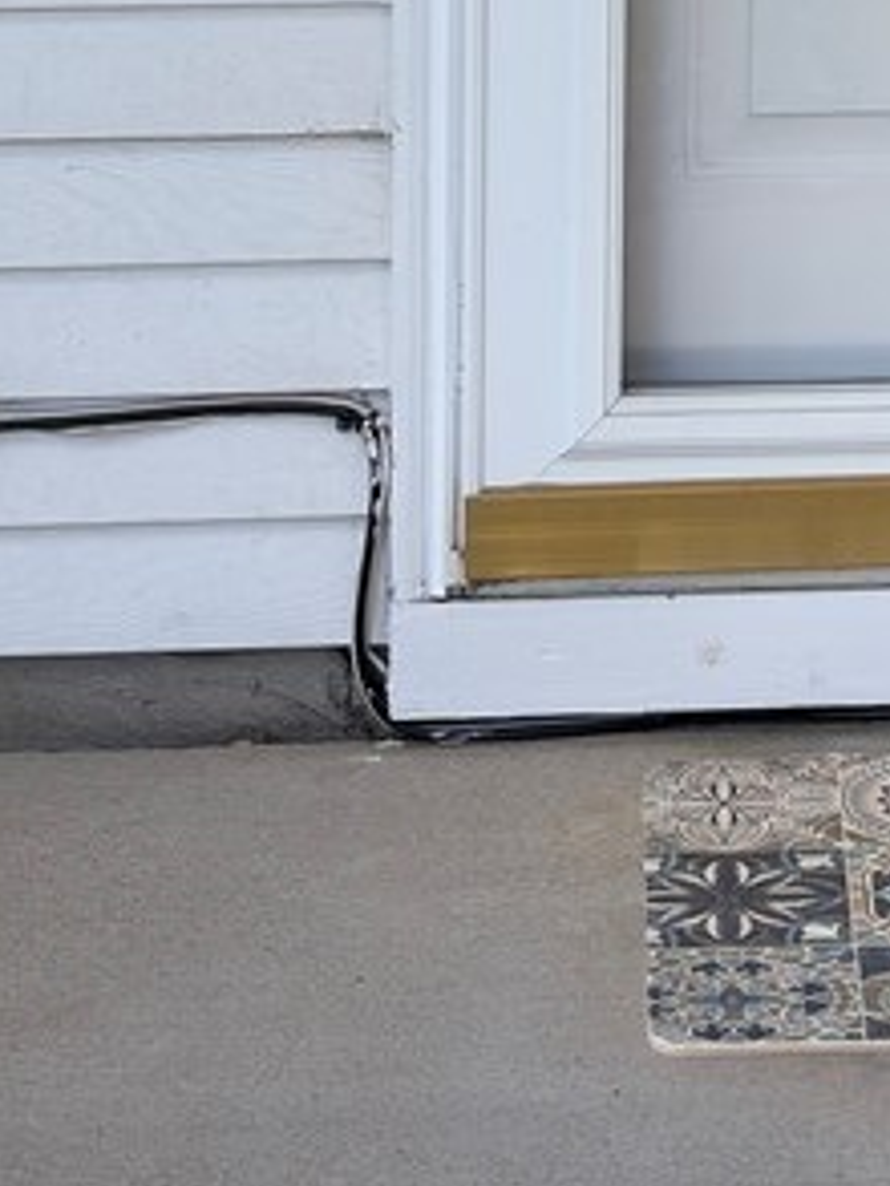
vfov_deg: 14.5
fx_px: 4419
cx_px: 1187
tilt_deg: -5.4
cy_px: -468
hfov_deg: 11.2
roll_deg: -0.9
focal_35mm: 129
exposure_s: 1/294
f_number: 1.6
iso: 32
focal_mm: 5.96
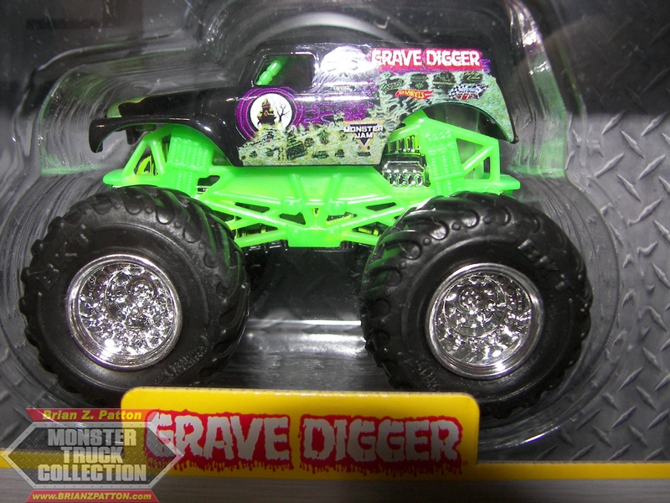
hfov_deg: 51.4
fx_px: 697
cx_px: 335
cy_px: 252
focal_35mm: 36
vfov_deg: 39.7
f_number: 2.8
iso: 100
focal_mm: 6
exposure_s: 1/30
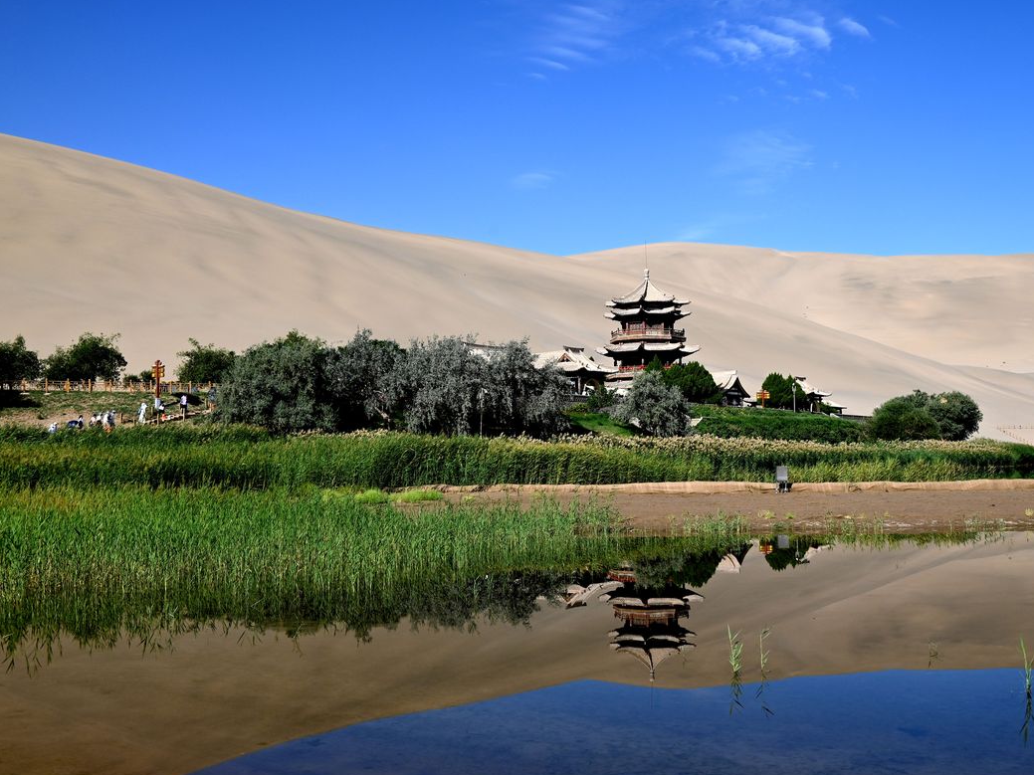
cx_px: 594
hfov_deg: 46.7
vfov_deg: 36.0
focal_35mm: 40
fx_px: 1195
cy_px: 391
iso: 280
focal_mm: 36
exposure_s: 1/1000
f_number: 8
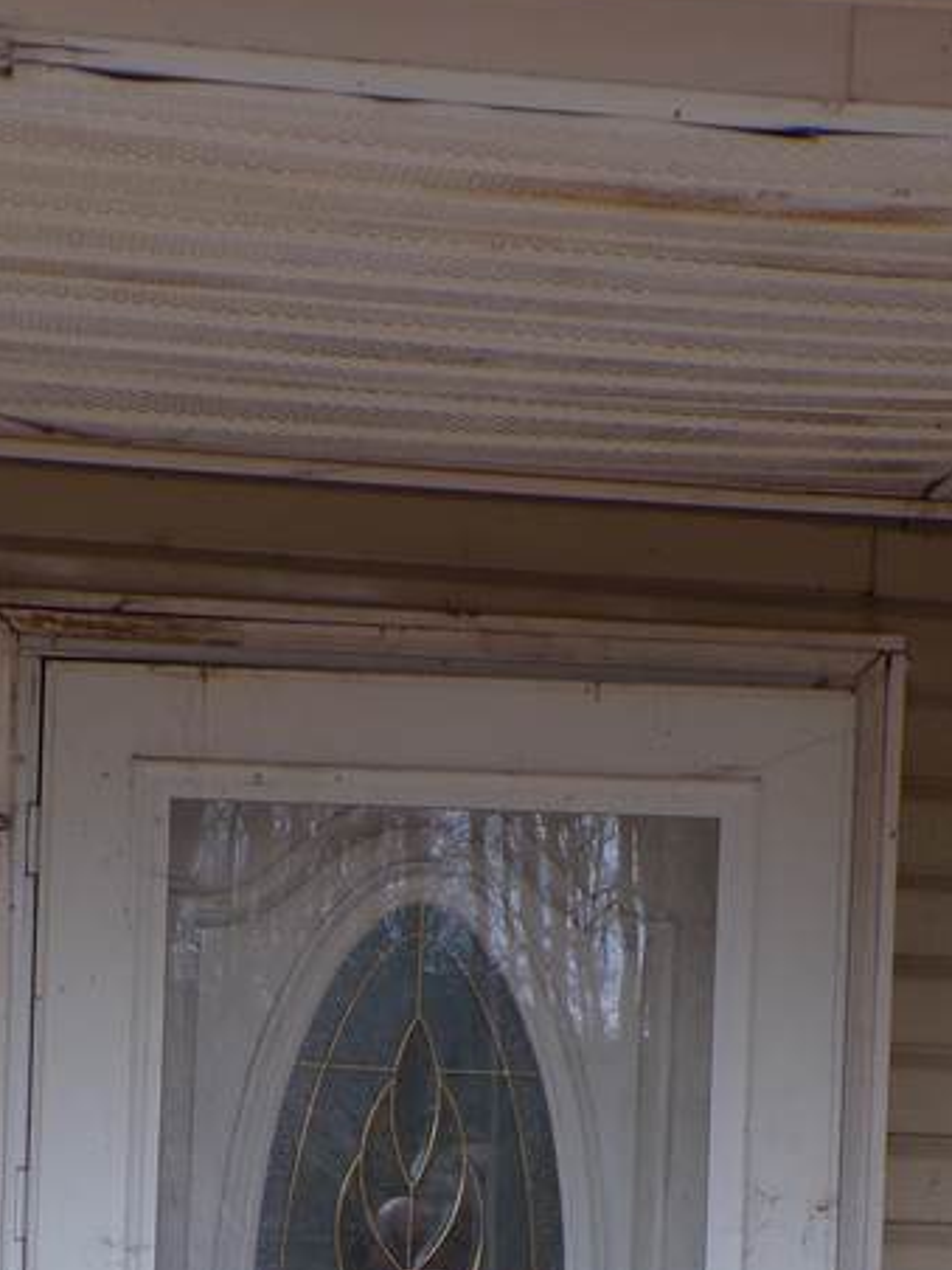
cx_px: 447
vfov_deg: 18.4
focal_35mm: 104
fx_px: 3814
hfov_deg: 14.2
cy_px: 1267
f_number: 3.5
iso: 100
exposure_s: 1/125
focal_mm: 8.7
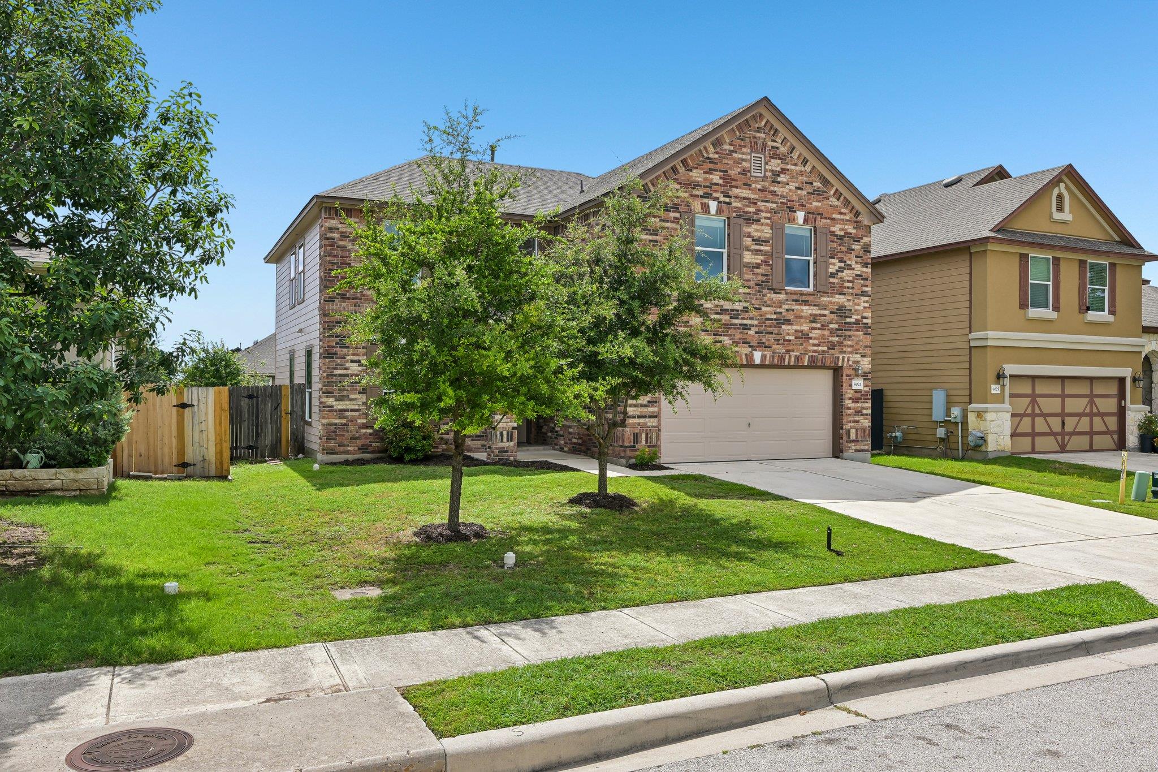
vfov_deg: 49.5
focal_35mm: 26
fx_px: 836
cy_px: 386
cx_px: 579
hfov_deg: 69.4
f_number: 6.7
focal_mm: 17.5
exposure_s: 1/350
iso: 100
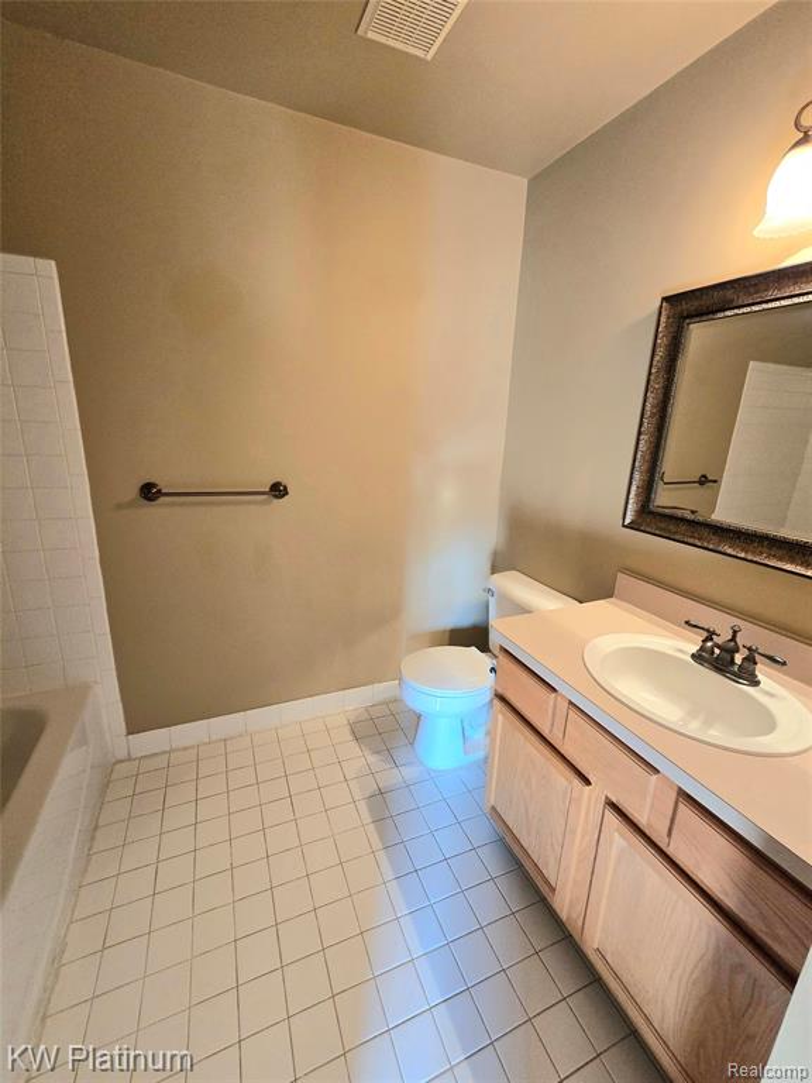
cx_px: 406
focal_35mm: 13
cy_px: 542
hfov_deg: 89.9
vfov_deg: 106.2
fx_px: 407
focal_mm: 2.2
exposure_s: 1/60.2
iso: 500
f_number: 2.2
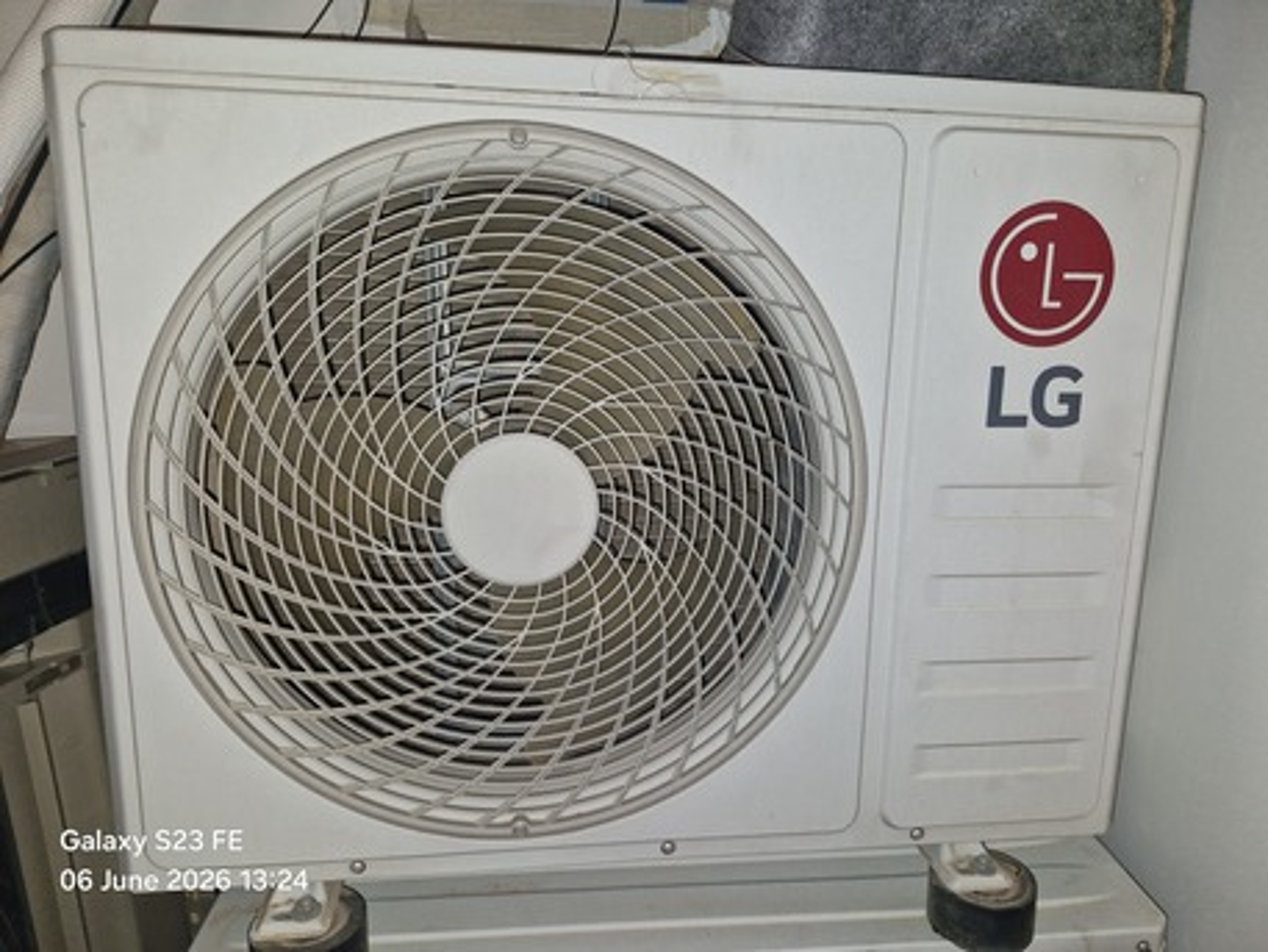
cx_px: 634
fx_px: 843
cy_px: 476
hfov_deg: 73.9
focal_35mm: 23
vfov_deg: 58.9
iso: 80
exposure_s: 1/50
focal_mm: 5.54
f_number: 1.8
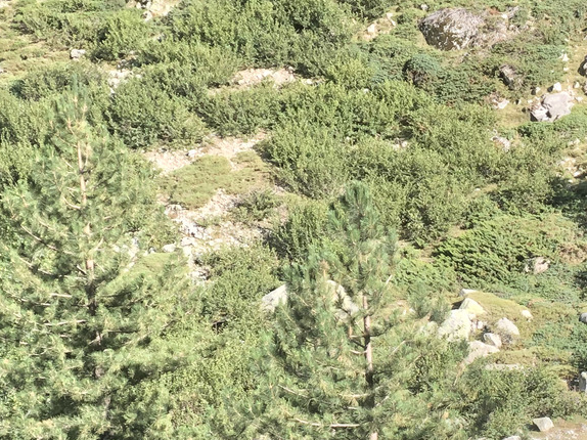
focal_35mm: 145
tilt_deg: -23.7
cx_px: 783
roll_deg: -1.0
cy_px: 576
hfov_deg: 13.1
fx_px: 2458
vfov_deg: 10.0
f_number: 2.4
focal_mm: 6
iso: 16
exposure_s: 1/218
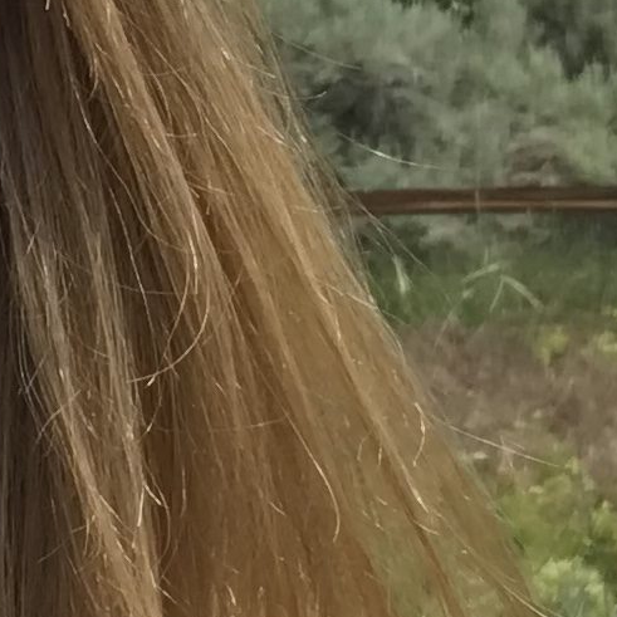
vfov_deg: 9.8
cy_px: 63
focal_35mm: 178
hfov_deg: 9.2
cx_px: -652
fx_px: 3589
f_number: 2.2
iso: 25
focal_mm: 2.87
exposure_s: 1/566
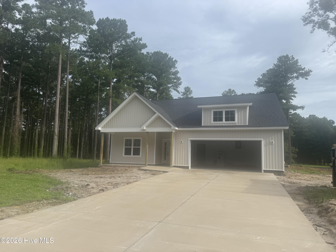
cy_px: 126
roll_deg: -1.3
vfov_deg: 56.8
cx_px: 168
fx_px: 233
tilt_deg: +6.9
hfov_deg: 71.6
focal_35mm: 24
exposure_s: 1/3096
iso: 80
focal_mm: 6.76
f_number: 1.78
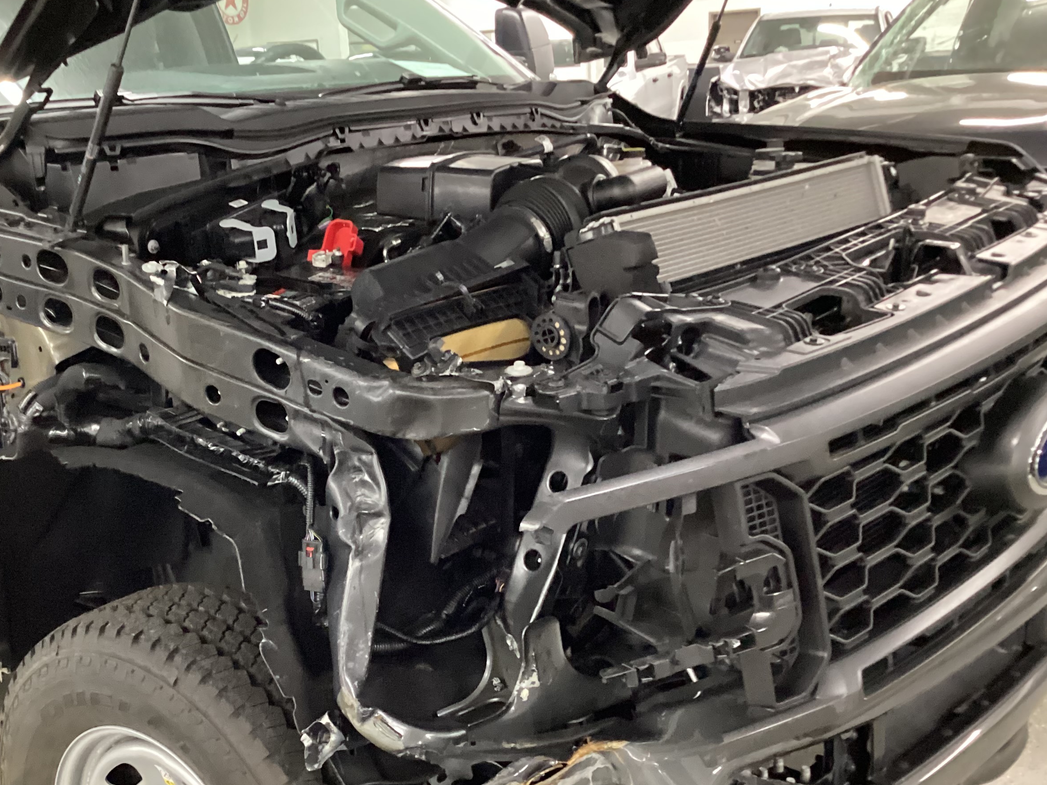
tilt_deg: -19.5
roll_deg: +4.9
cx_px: 395
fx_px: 1301
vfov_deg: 33.3
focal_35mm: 43
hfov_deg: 43.5
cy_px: 517
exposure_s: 1/30
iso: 640
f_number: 2.4
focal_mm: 3.3
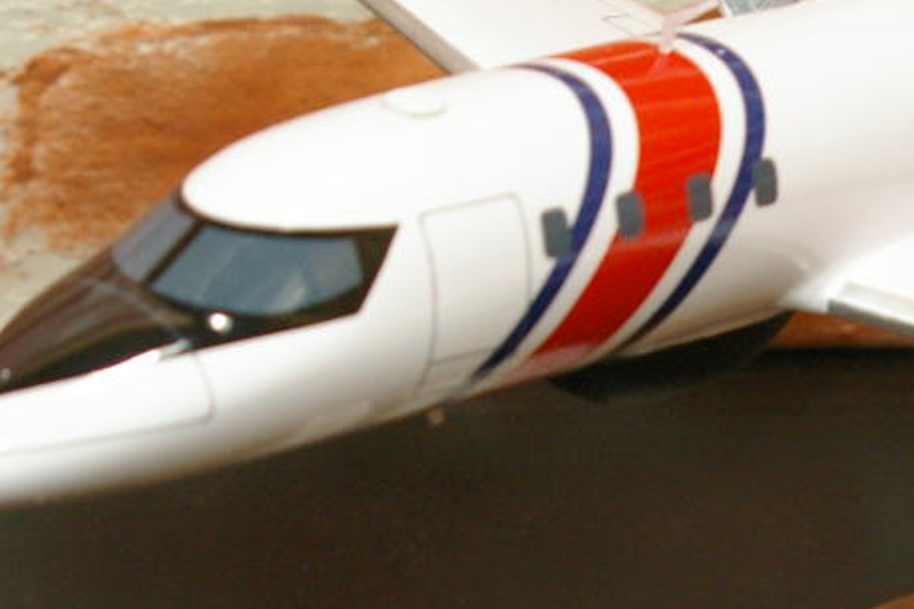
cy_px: 448
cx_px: 884
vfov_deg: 7.8
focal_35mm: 176
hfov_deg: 11.6
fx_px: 4460
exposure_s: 1/20
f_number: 5.6
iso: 800
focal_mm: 35
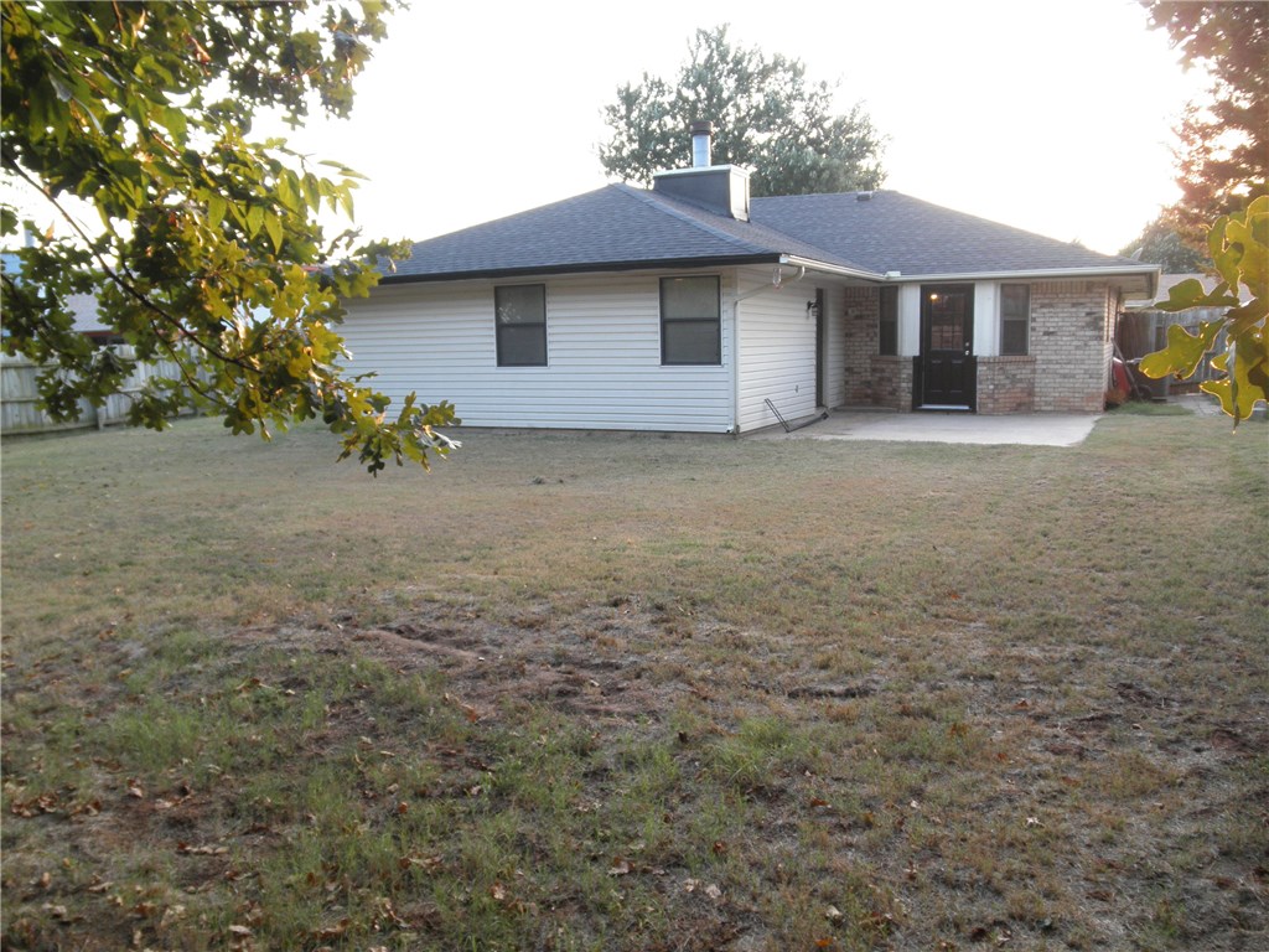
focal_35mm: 28
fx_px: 1026
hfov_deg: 63.4
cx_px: 634
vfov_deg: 49.7
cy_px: 476
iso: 80
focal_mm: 5
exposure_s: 1/30
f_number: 3
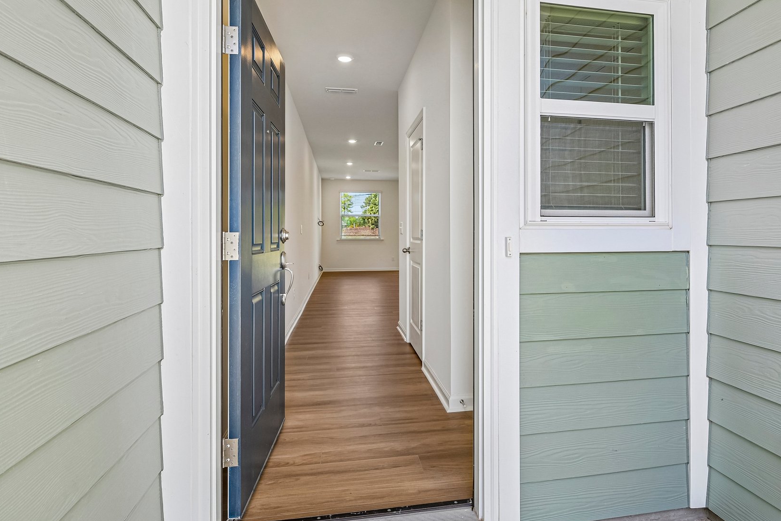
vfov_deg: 61.8
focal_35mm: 20
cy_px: 233
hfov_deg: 83.7
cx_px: 430
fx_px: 434
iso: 100
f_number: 8
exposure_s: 1/40
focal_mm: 16
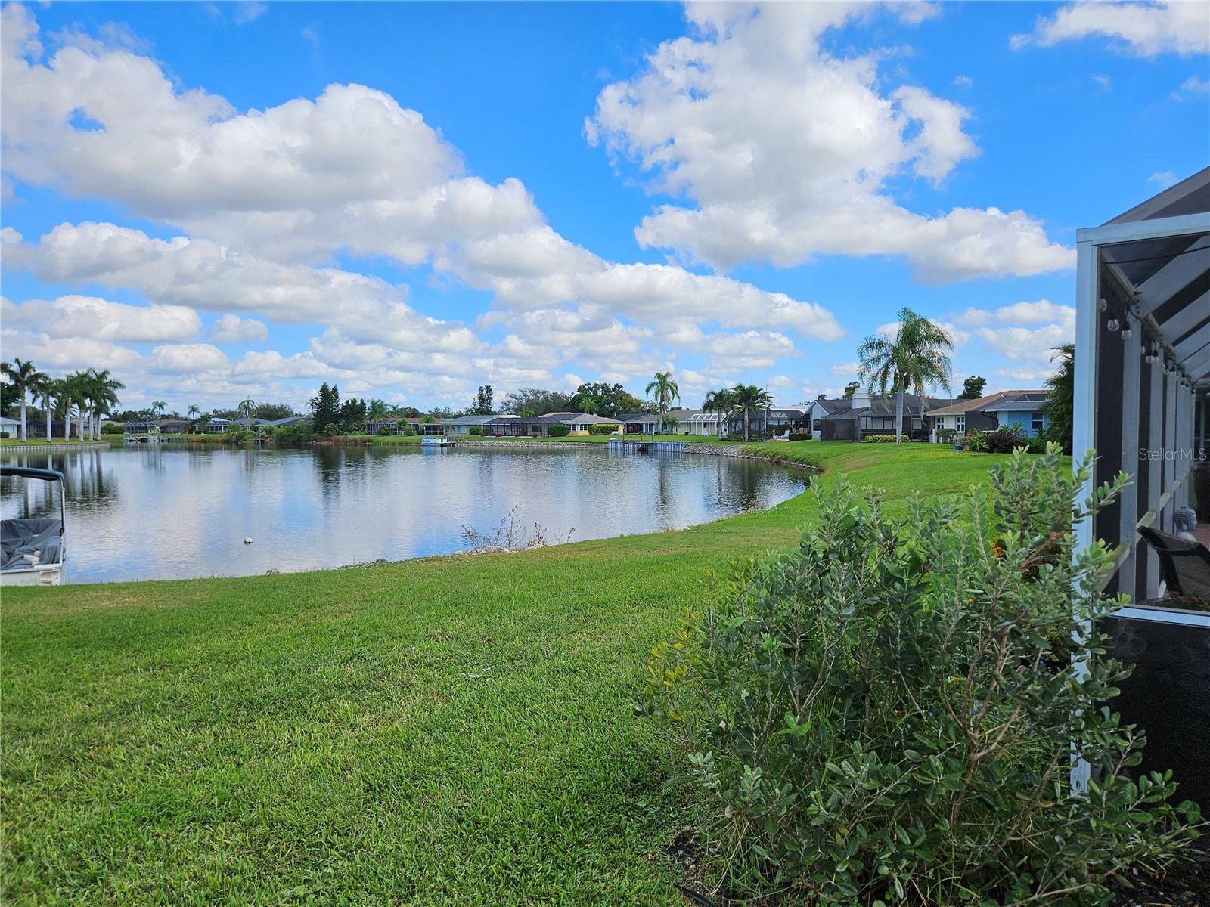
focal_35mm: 23
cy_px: 454
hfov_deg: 73.9
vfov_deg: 58.9
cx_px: 605
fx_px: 804
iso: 25
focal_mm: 5.4
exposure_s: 1/1718
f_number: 1.8
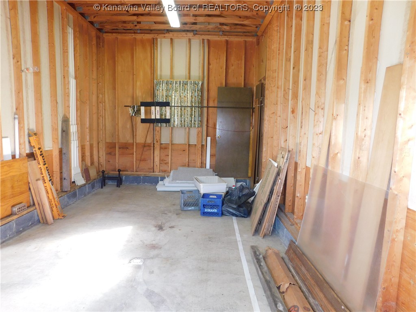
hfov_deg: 73.9
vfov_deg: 58.9
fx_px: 276
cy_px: 156
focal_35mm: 23
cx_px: 208
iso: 200
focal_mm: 4
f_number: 3
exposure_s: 1/30
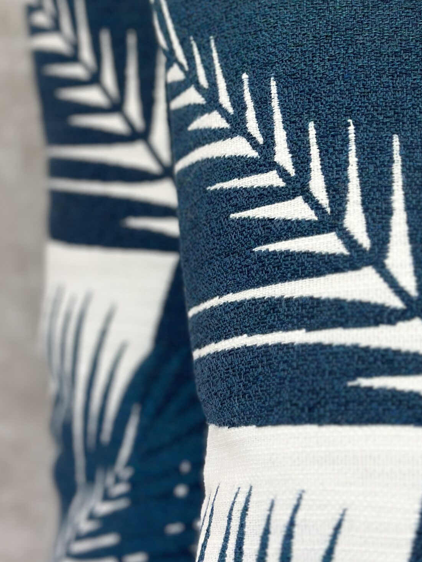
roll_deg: +2.9
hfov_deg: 17.4
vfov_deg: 23.1
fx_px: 1366
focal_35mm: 84
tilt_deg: -12.3
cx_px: 332
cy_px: 166
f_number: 1.78
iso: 80
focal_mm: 6.86
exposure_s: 1/121
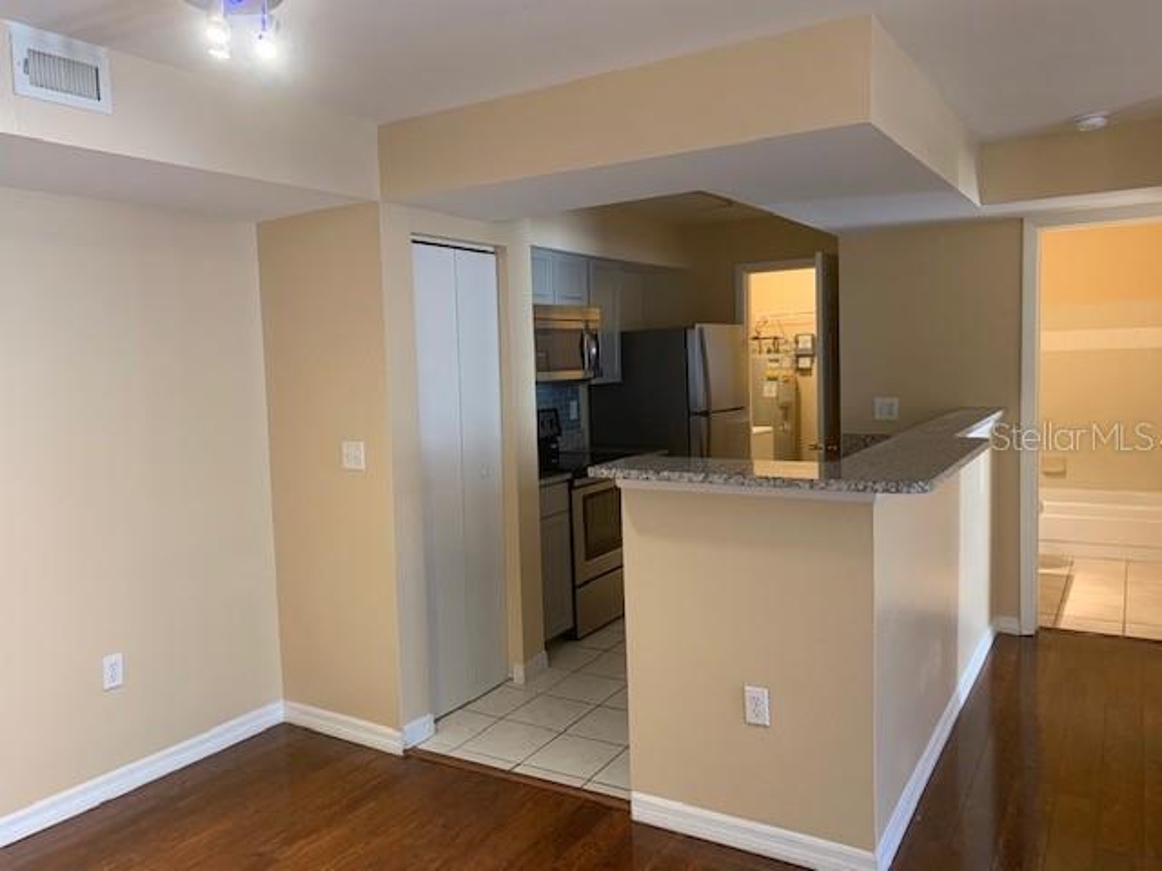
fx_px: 873
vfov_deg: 53.1
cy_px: 436
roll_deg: +3.0
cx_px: 581
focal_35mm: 26
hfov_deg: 67.3
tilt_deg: -2.7
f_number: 1.8
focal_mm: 4.25
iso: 250
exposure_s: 1/60
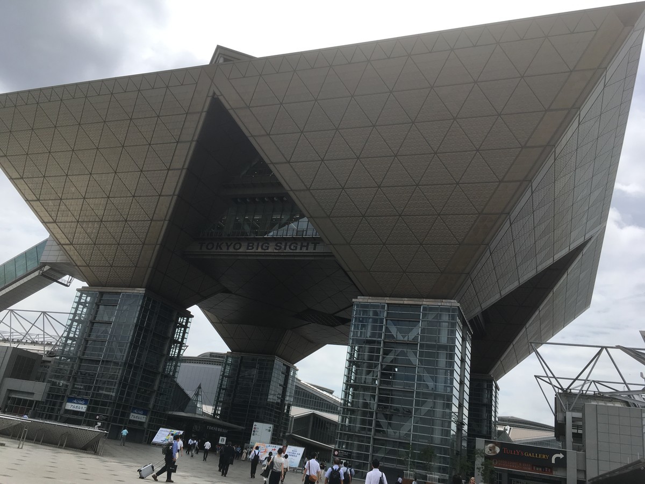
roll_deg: -7.7
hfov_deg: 61.7
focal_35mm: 29
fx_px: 540
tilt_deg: +22.1
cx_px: 322
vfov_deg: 48.2
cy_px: 242
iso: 25
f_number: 2.2
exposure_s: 1/2137
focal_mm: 4.15
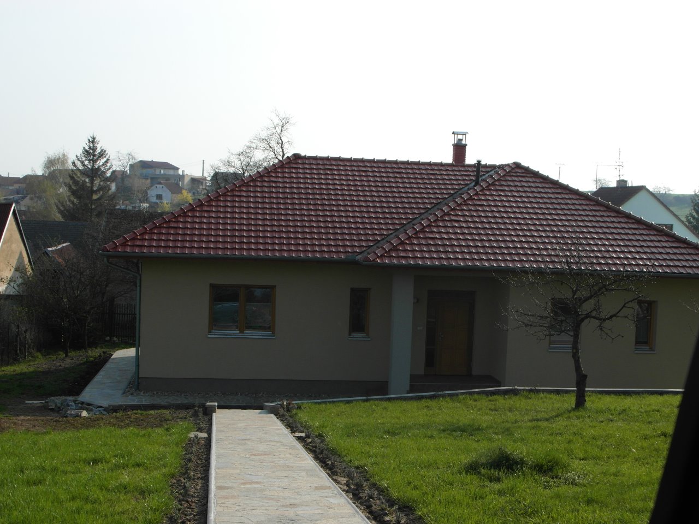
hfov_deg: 36.8
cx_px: 350
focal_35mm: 52
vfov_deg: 28.0
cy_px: 262
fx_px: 1050
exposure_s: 1/750
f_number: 4.2
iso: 100
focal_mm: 9.2
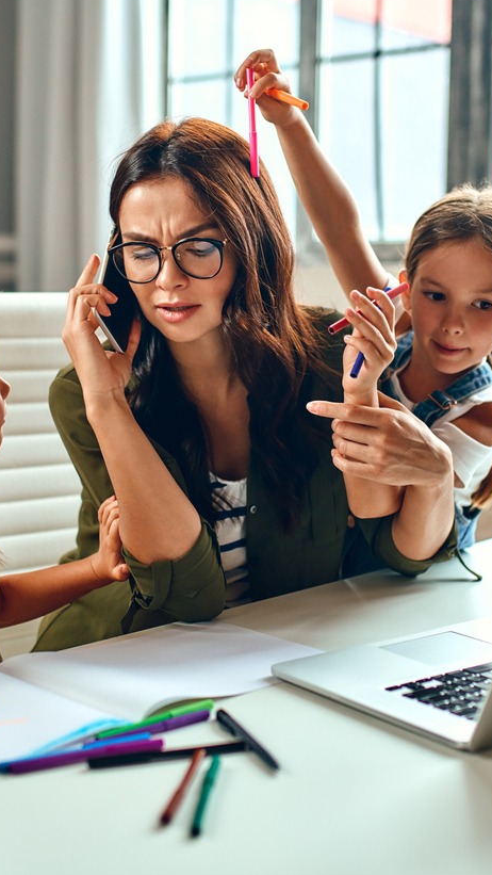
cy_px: 438
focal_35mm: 56
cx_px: 230
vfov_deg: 37.2
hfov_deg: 21.5
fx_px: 1298
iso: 500
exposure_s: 1/200
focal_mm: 35
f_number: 1.8
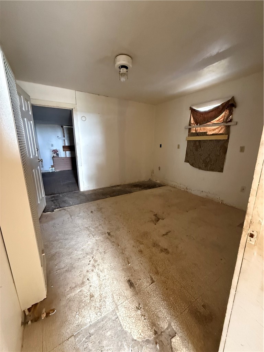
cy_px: 176
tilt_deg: -12.2
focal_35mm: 14
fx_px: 142
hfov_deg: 85.7
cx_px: 132
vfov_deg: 102.1
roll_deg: -1.0
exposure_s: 1/60
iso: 1000
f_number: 2.2
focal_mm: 2.22
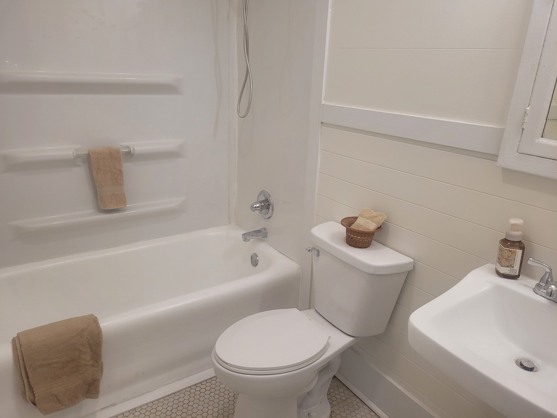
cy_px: 209
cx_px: 278
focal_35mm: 26
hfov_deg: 67.3
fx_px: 418
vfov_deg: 53.1
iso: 100
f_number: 1.8
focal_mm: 5.4
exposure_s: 1/120
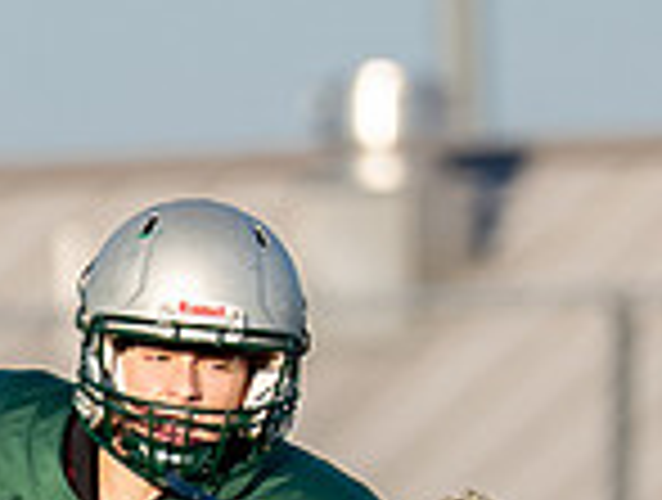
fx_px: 33166
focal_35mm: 1730
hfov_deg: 1.1
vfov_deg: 0.9
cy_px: 789
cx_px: 46
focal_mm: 200
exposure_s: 1/2500
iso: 200
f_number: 2.8
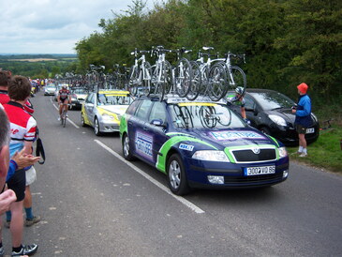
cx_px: 171
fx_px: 356
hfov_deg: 51.3
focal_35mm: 36
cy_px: 128
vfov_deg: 39.7
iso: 80
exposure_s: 1/500
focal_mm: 7.5
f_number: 2.8
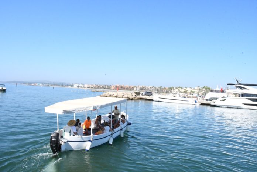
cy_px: 86
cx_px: 128
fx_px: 193
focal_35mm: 27
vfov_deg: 47.9
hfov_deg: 67.4
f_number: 22
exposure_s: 1/800
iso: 4000
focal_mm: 18
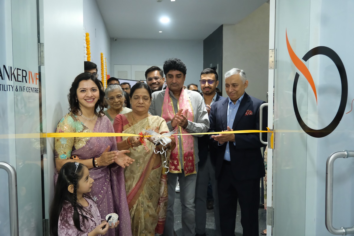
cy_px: 118
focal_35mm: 29
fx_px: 285
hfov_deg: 63.7
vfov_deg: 45.0
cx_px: 177
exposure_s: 1/160
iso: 5000
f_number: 4
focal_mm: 19.2
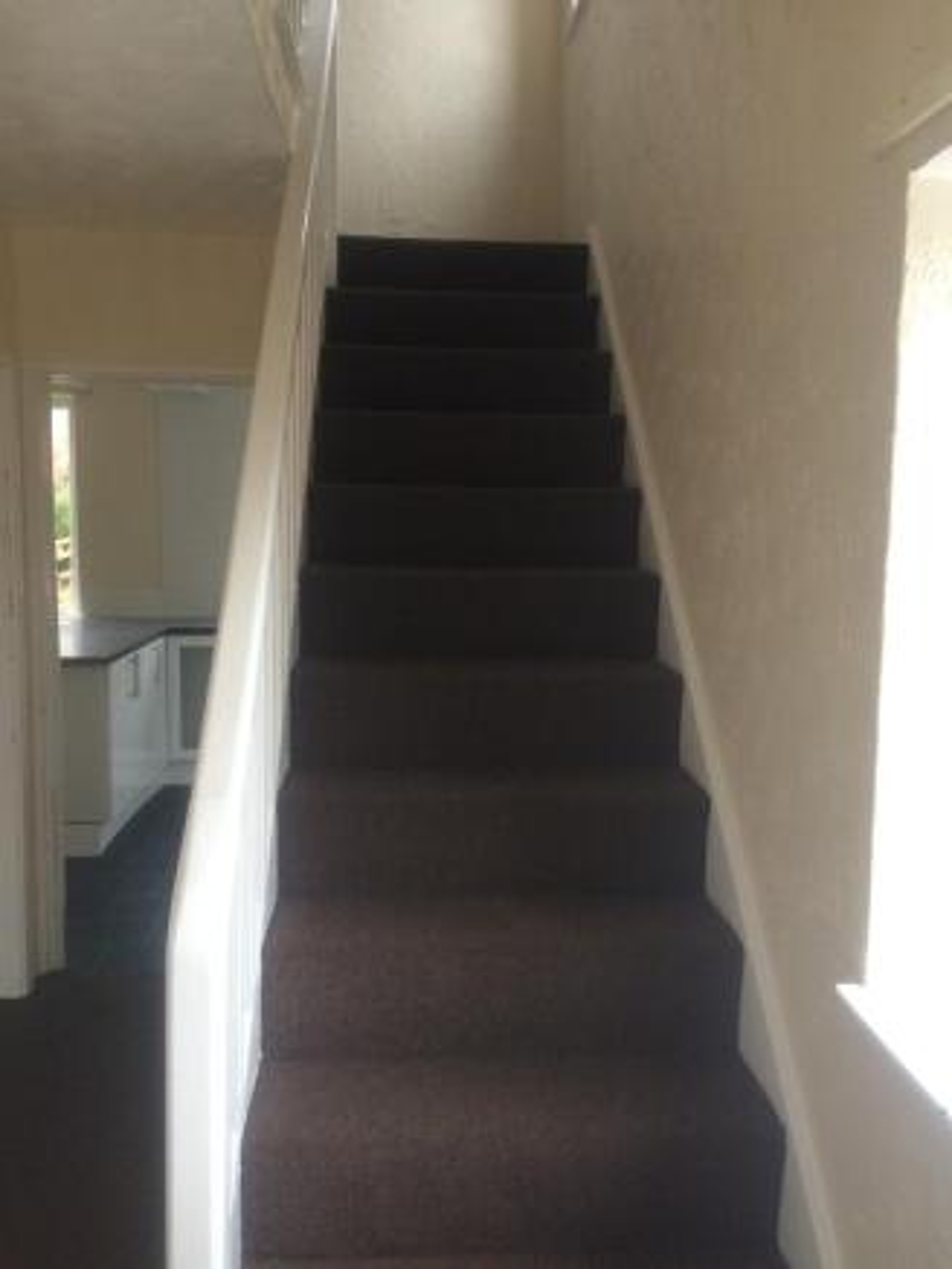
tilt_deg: -6.7
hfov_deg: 48.2
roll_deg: +0.6
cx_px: 476
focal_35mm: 29
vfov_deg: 61.6
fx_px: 1063
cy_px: 634
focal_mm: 4.15
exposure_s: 1/30
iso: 40
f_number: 2.2
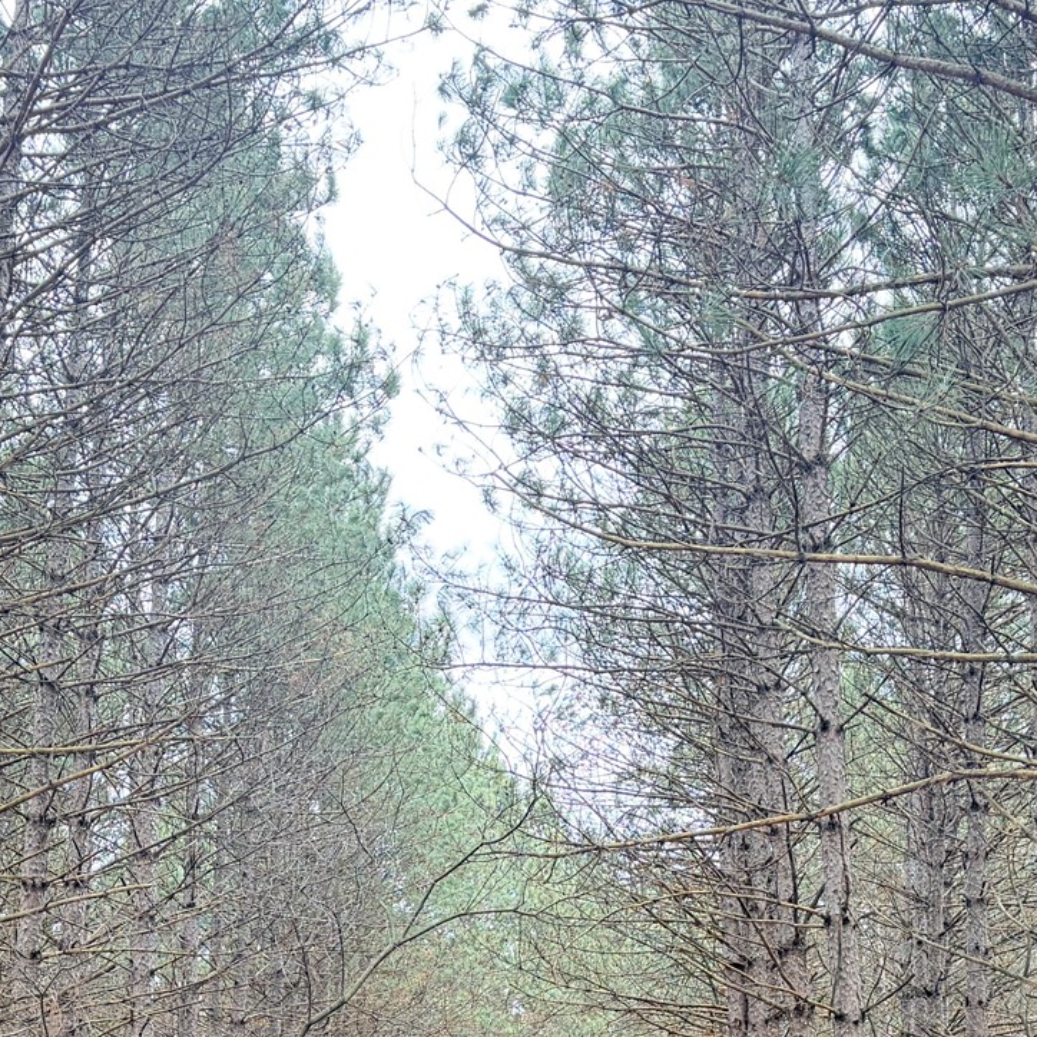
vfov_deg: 26.8
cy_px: 1076
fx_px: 2034
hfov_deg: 28.6
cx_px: 494
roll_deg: -0.1
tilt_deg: +9.7
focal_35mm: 60
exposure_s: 1/186
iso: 100
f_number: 1.78
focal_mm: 6.76
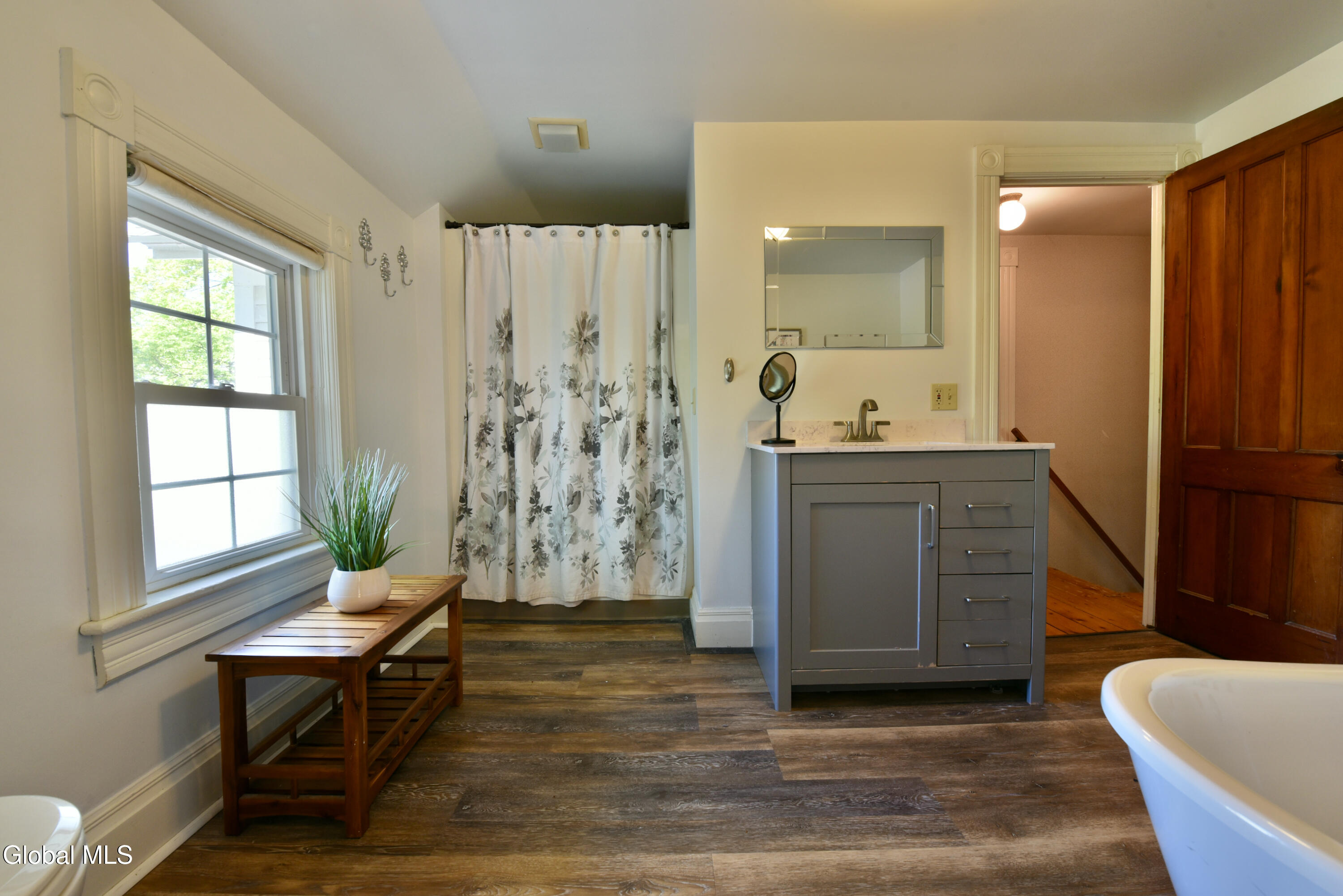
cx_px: 672
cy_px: 448
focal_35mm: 14
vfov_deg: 81.3
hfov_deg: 104.2
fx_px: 522
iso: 800
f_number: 10
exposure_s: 1/13
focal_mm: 14
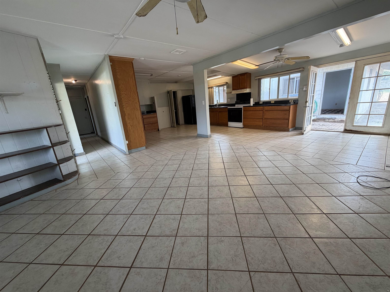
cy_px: 146
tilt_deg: -15.9
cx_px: 195
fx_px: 158
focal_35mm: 14
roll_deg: +5.2
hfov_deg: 102.1
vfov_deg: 85.7
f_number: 2.2
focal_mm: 2.22
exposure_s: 1/120
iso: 125
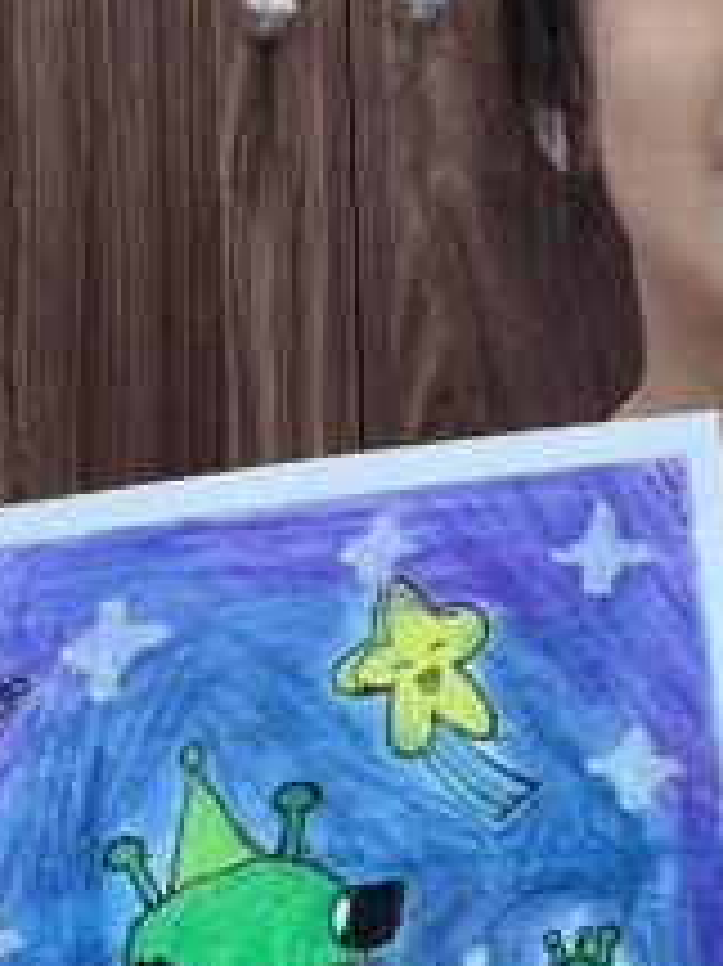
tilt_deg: -13.4
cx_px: 790
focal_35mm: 121
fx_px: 3373
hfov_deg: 12.0
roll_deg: -0.7
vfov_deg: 16.3
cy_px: 368
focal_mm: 5.7
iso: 80
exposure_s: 1/100
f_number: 1.5
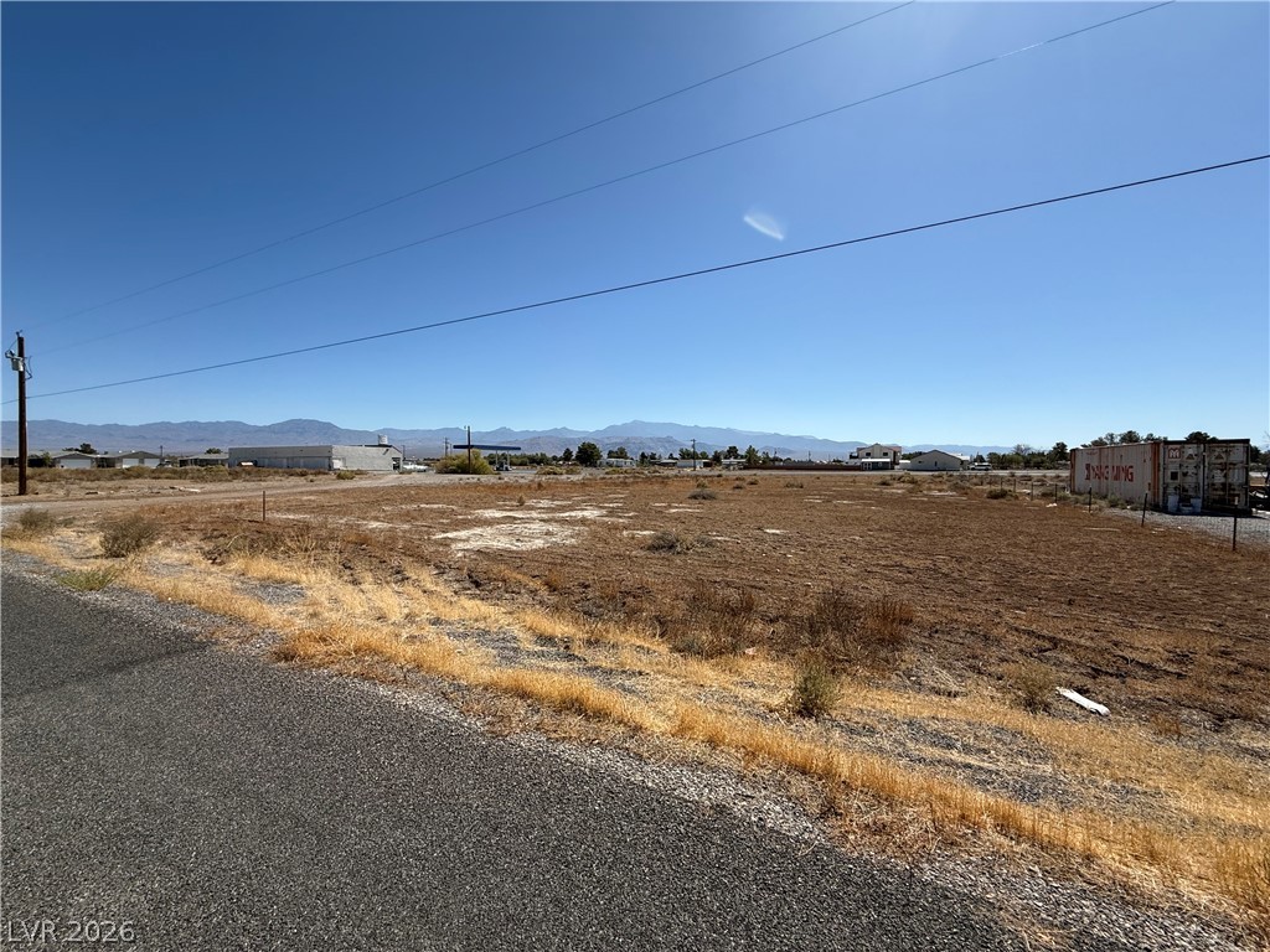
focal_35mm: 14
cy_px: 476
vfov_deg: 85.7
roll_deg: +0.1
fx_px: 514
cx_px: 635
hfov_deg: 102.1
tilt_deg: +0.1
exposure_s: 1/3663
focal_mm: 2.22
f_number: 2.2
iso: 50
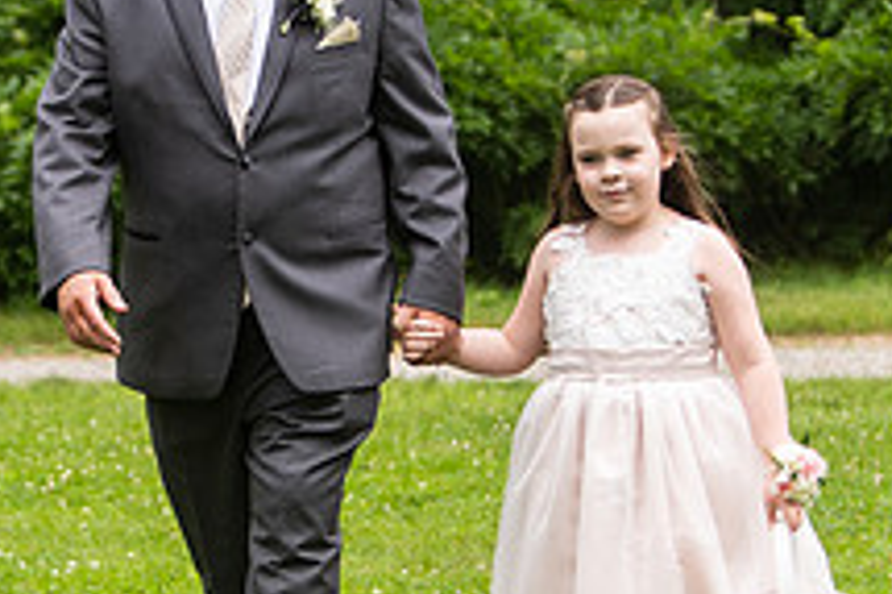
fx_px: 4679
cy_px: 413
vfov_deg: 7.3
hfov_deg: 10.9
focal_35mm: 189
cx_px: 261
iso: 200
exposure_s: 1/1000
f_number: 2.8
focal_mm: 70
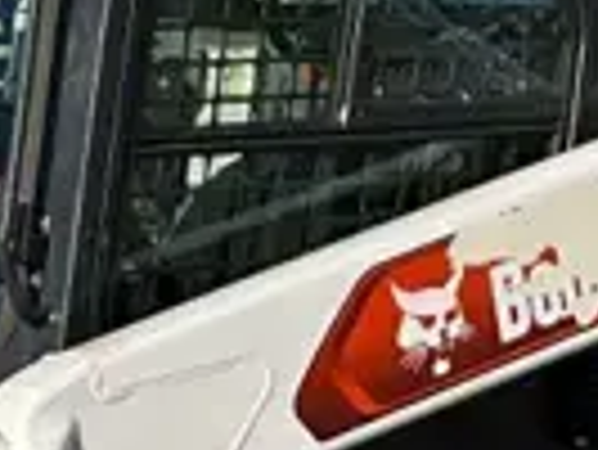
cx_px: 301
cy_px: 567
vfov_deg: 4.0
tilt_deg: -6.1
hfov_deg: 5.4
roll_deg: +0.4
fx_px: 6398
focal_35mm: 370
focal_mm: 9
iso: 32
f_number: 2.8
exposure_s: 1/919
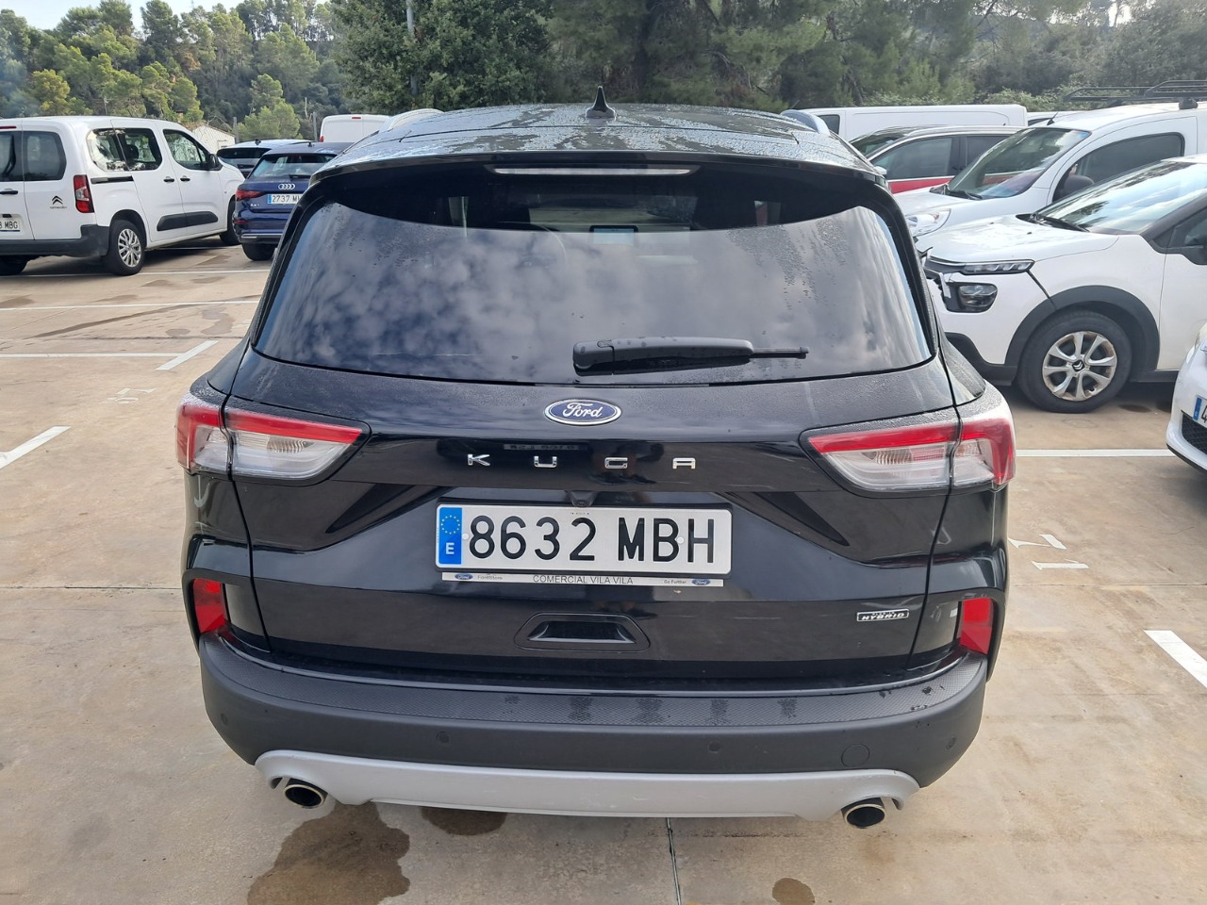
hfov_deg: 65.3
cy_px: 452
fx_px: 941
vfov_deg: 51.4
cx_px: 604
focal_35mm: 27
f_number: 1.8
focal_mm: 4
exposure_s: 1/168
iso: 50
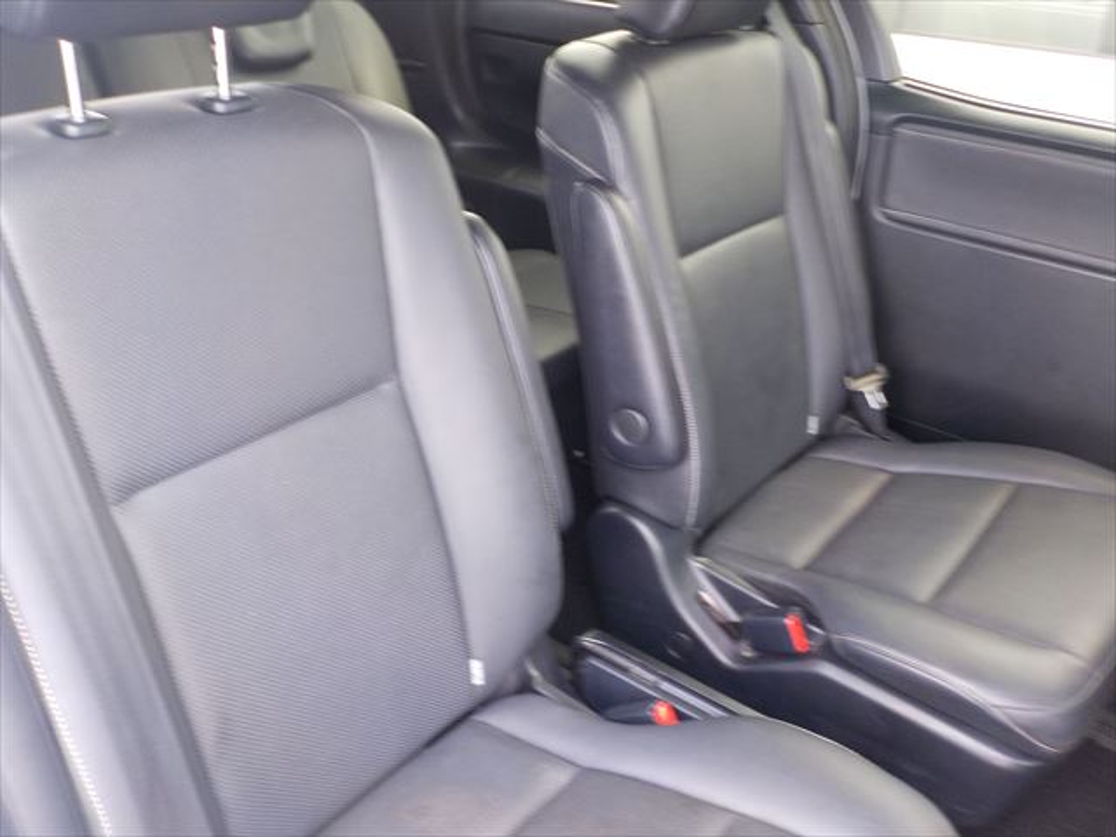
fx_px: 967
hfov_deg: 60.0
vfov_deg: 46.8
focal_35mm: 30
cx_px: 558
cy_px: 418
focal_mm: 4.1
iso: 125
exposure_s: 1/30
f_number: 3.3
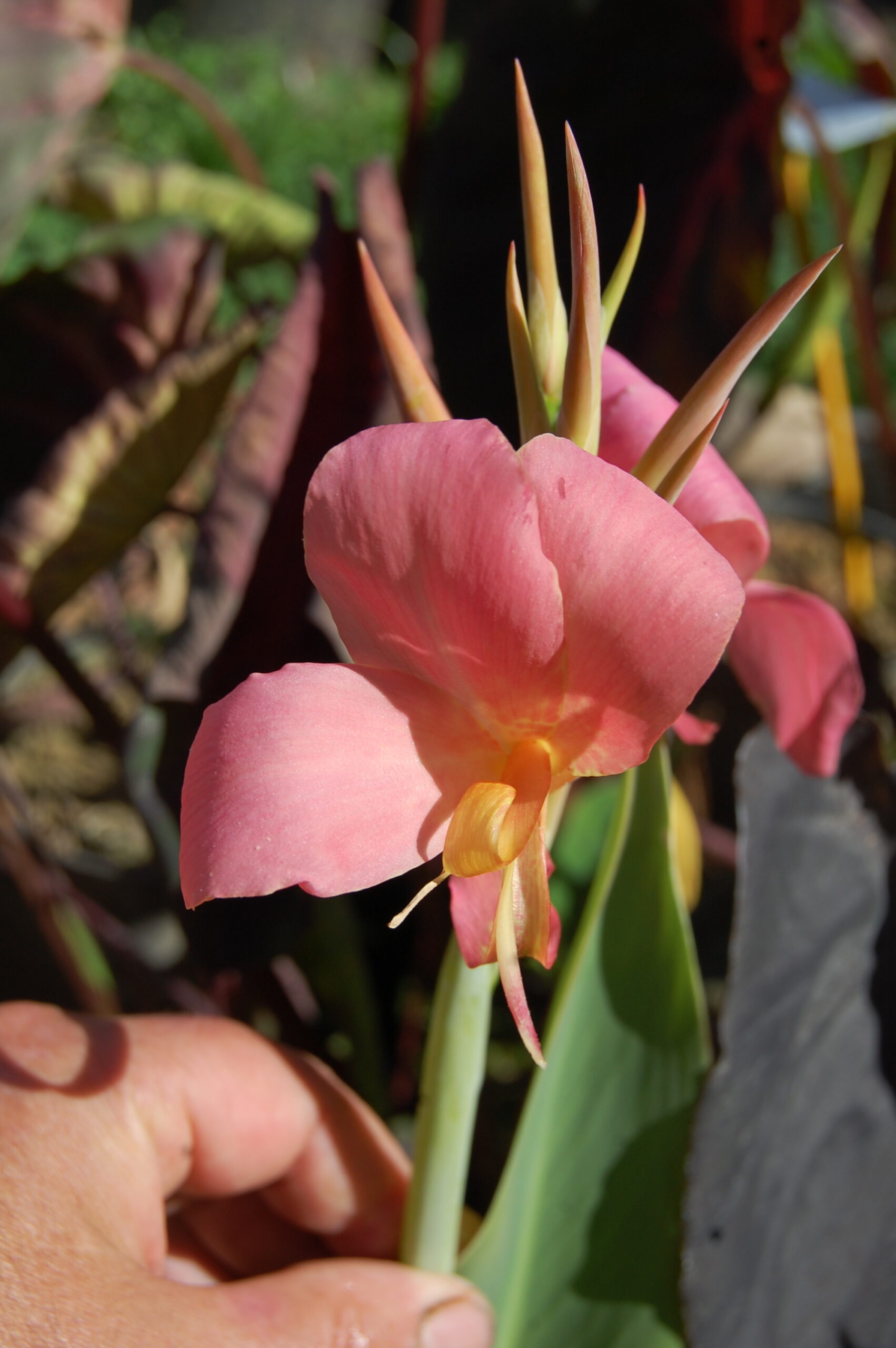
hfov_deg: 23.7
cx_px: 448
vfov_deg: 35.1
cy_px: 674
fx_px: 2132
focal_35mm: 57
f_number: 10
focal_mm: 38
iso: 200
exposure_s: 1/400
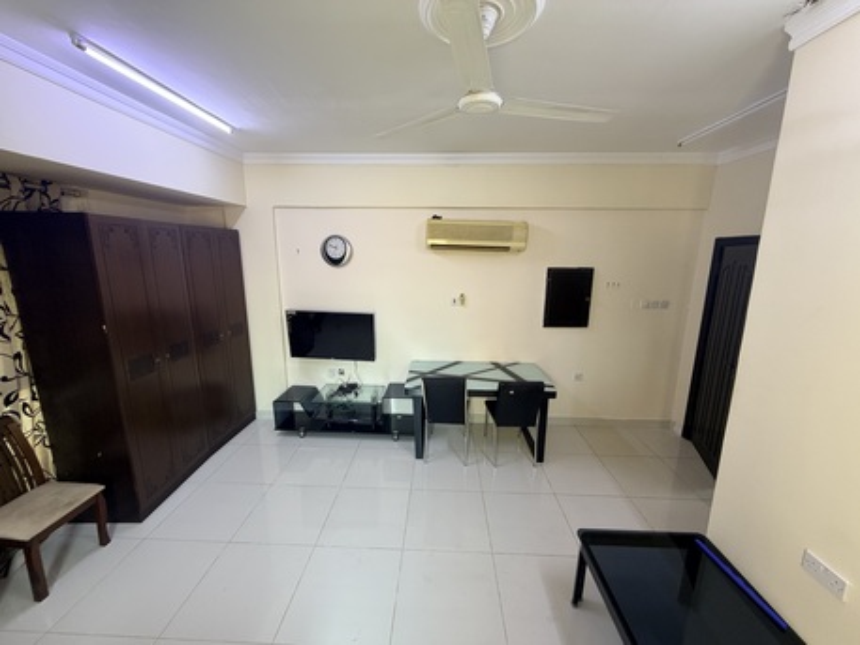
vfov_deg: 85.7
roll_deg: -0.4
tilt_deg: -10.6
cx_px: 430
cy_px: 322
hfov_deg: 102.0
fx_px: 348
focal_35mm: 14
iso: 160
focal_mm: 2.22
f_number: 2.2
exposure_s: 1/50
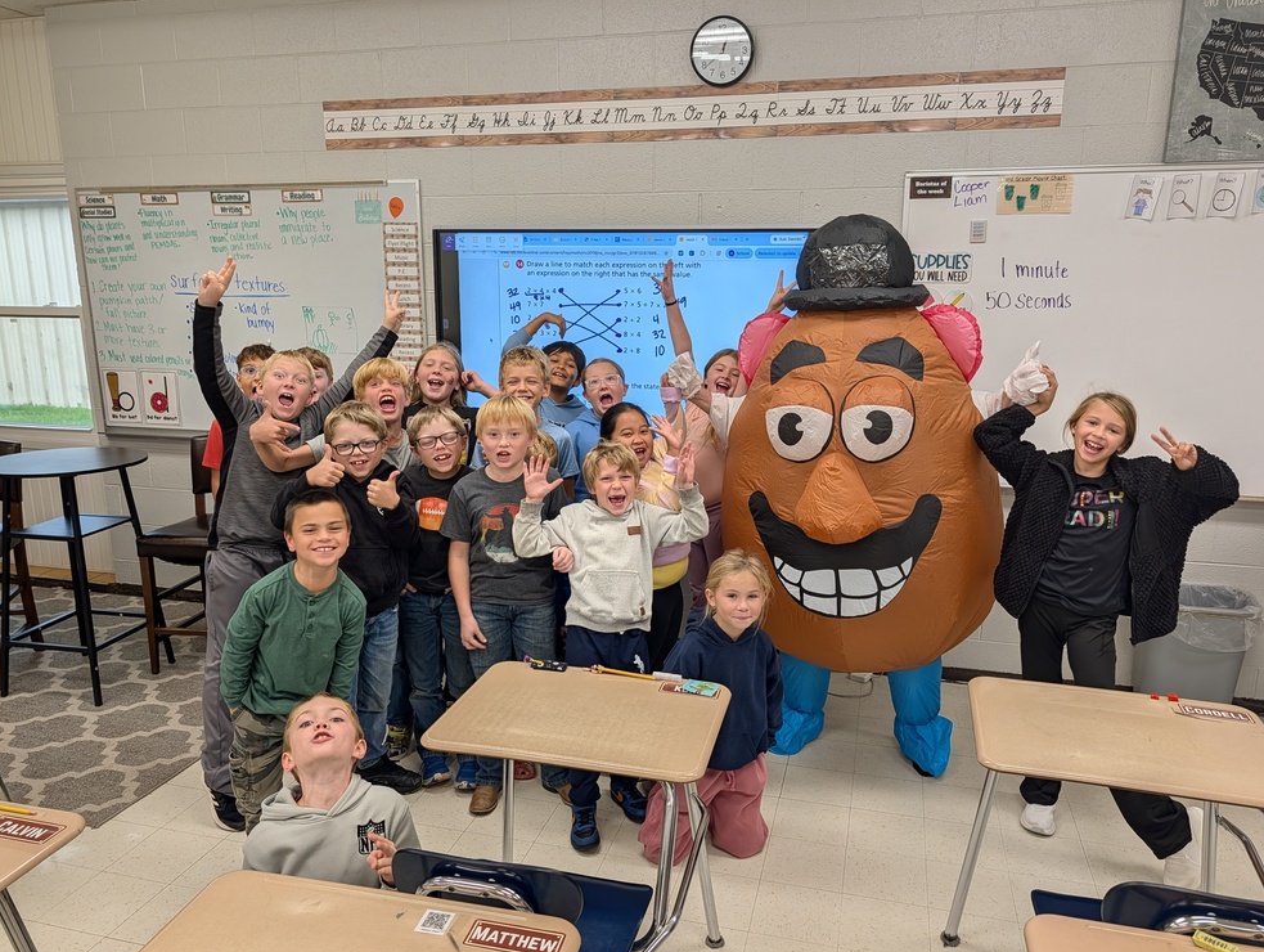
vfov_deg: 55.0
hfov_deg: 69.3
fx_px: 914
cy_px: 493
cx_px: 627
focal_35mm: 25
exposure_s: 1/120
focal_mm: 6.9
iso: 48
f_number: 1.68
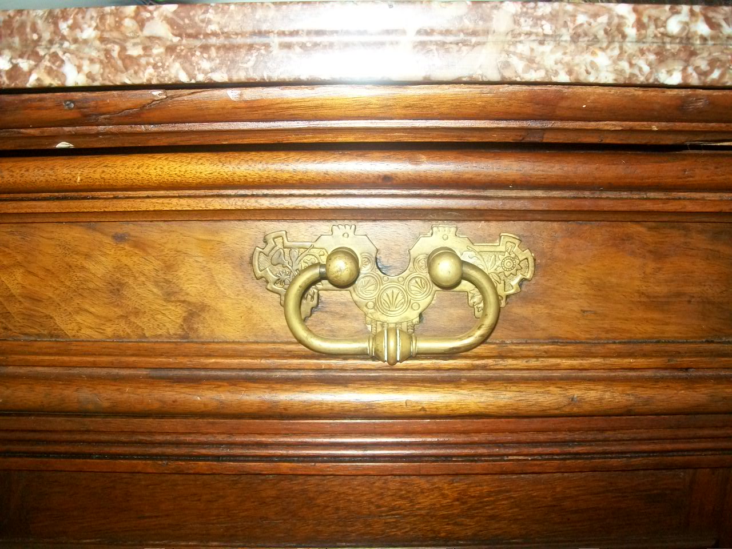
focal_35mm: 34
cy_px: 274
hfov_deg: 54.0
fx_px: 719
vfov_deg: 41.8
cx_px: 366
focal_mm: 6.1
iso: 160
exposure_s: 1/60
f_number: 2.7
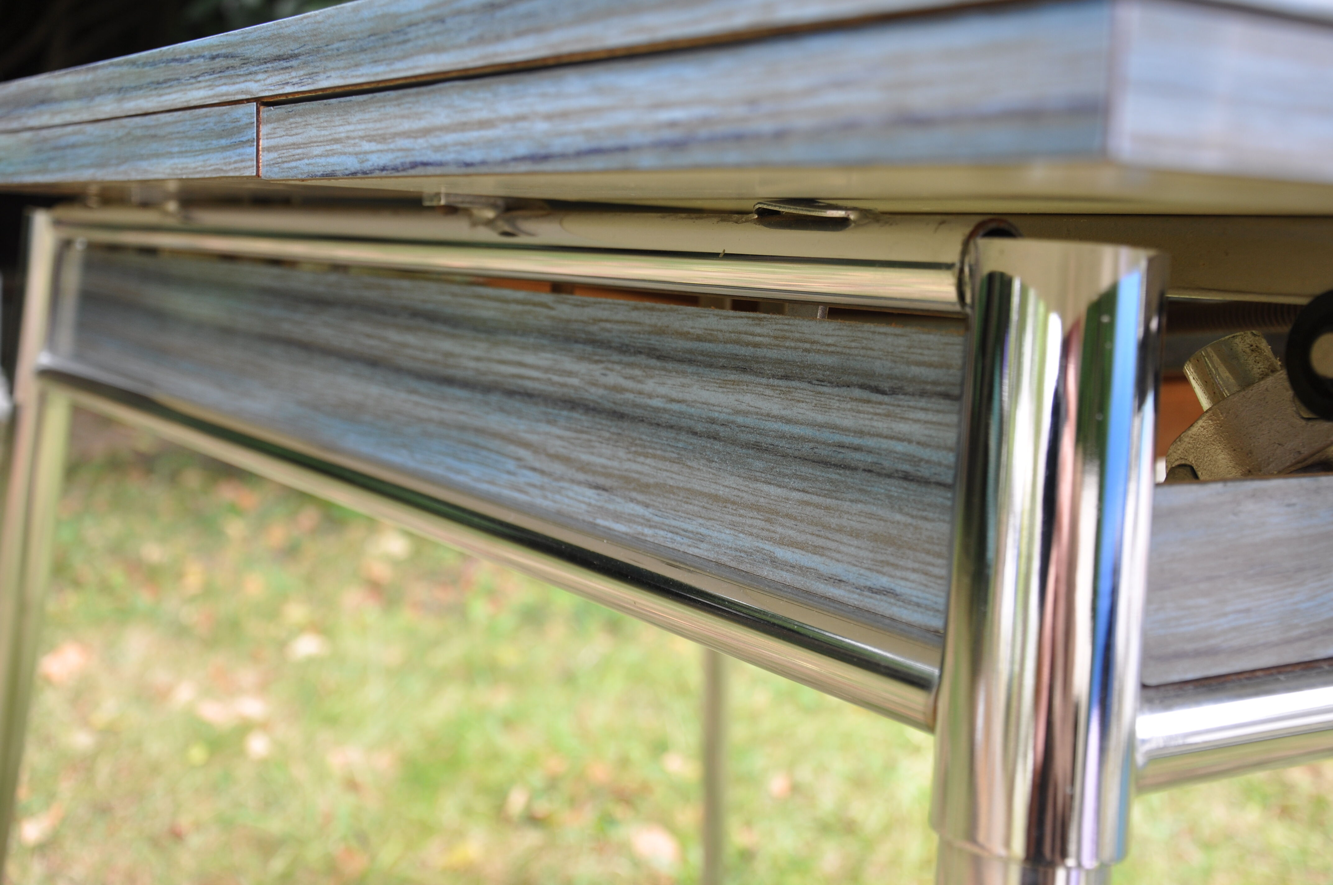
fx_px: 1775
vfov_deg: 28.0
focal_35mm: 48
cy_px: 442
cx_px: 666
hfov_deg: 41.2
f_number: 5.6
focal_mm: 32
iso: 220
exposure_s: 1/30
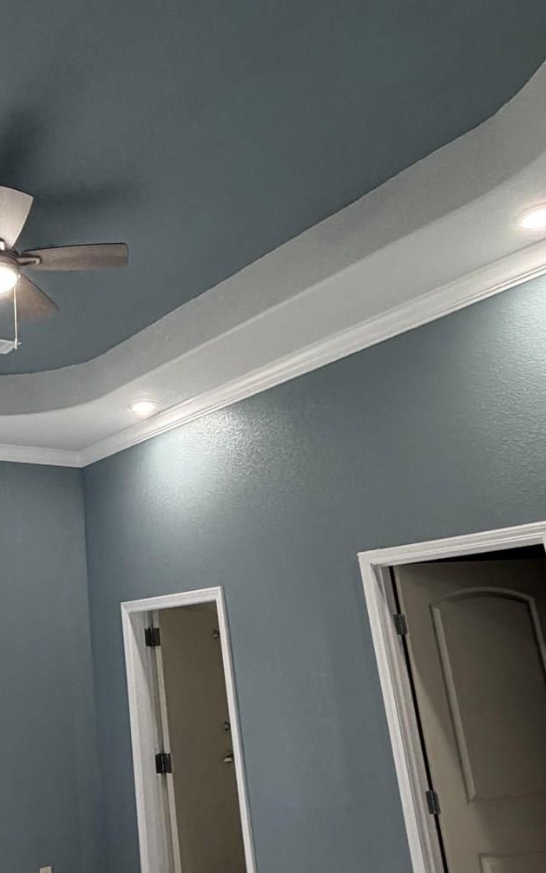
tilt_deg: +21.8
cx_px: 79
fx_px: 809
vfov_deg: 56.5
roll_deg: +2.9
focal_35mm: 34
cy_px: 377
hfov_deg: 35.6
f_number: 2.2
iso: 320
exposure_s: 1/120
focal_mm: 2.22
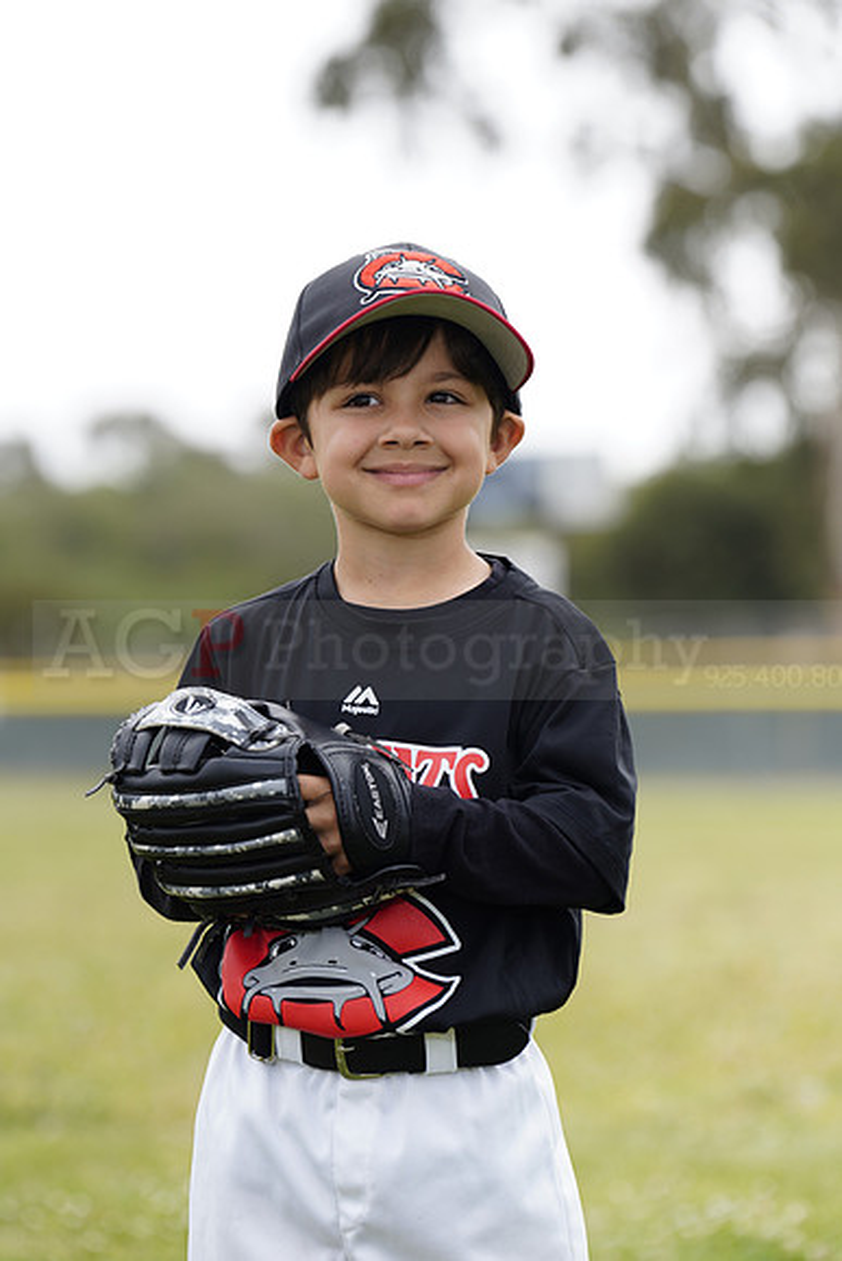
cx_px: 421
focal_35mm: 191
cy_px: 630
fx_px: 6696
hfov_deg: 7.2
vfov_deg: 10.8
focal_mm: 191
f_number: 5.6
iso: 100
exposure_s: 1/250
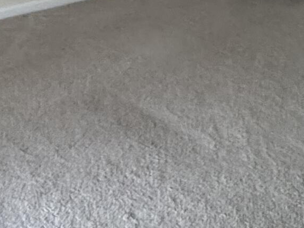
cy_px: -54
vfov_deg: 18.9
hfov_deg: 26.0
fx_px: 641
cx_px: 45
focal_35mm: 73
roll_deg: +0.6
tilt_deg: -11.8
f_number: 2.2
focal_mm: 2.22
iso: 1000
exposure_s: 1/60
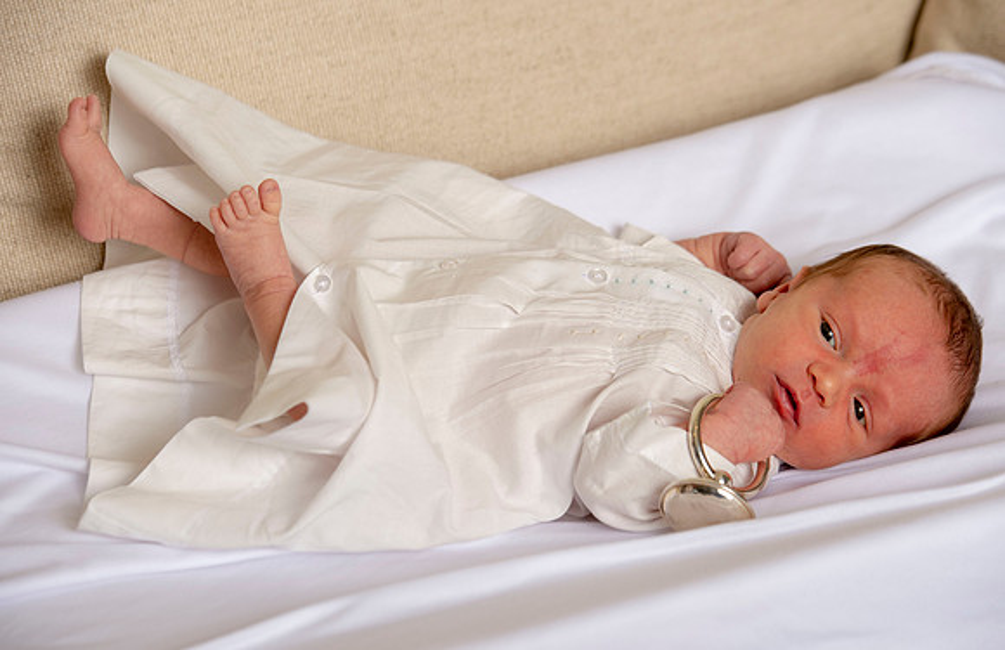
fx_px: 3900
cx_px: 505
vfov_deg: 9.5
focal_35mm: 141
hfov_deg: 14.7
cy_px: 359
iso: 125
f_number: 5.6
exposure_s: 1/160
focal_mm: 130
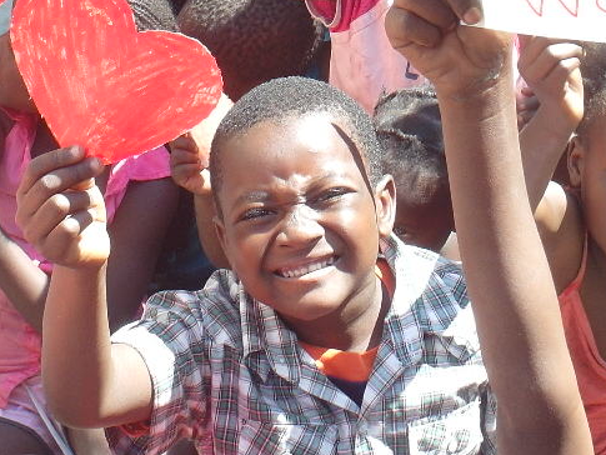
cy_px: -262
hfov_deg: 16.1
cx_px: 377
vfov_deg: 11.6
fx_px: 2136
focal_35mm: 122
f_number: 3.6
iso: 80
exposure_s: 1/350
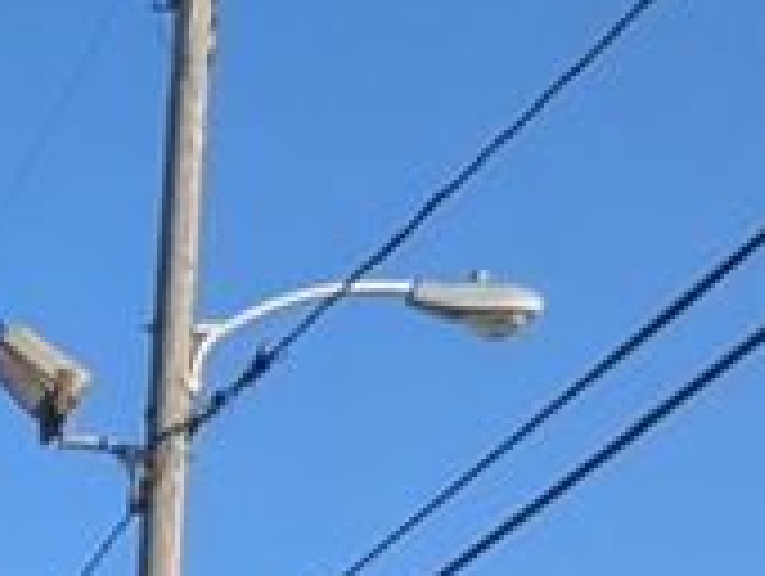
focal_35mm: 158
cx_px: -1107
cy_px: 1350
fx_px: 3497
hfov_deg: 10.6
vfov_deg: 8.6
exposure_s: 1/1020
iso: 44
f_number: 2.2
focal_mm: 2.74
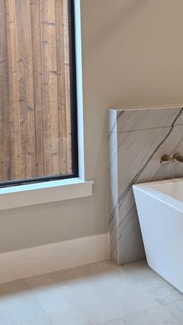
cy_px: 111
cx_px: 201
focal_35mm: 57
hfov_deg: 20.1
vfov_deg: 36.3
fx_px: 492
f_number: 1.8
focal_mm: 5.4
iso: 80
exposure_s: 1/120
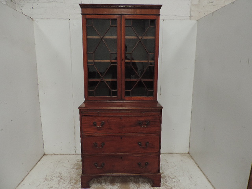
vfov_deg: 56.8
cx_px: 126
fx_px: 175
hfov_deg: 71.6
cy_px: 94
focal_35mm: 24
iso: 400
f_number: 3
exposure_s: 1/10
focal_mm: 4.3
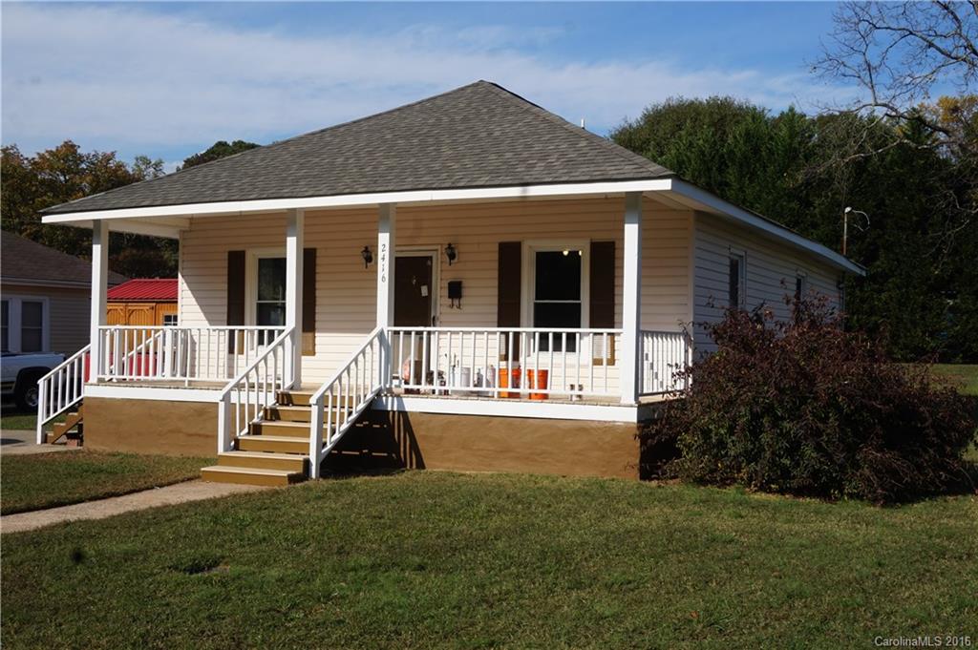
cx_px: 489
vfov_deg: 35.4
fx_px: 1018
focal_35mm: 38
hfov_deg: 51.3
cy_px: 325
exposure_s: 1/125
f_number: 14
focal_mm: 25
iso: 100
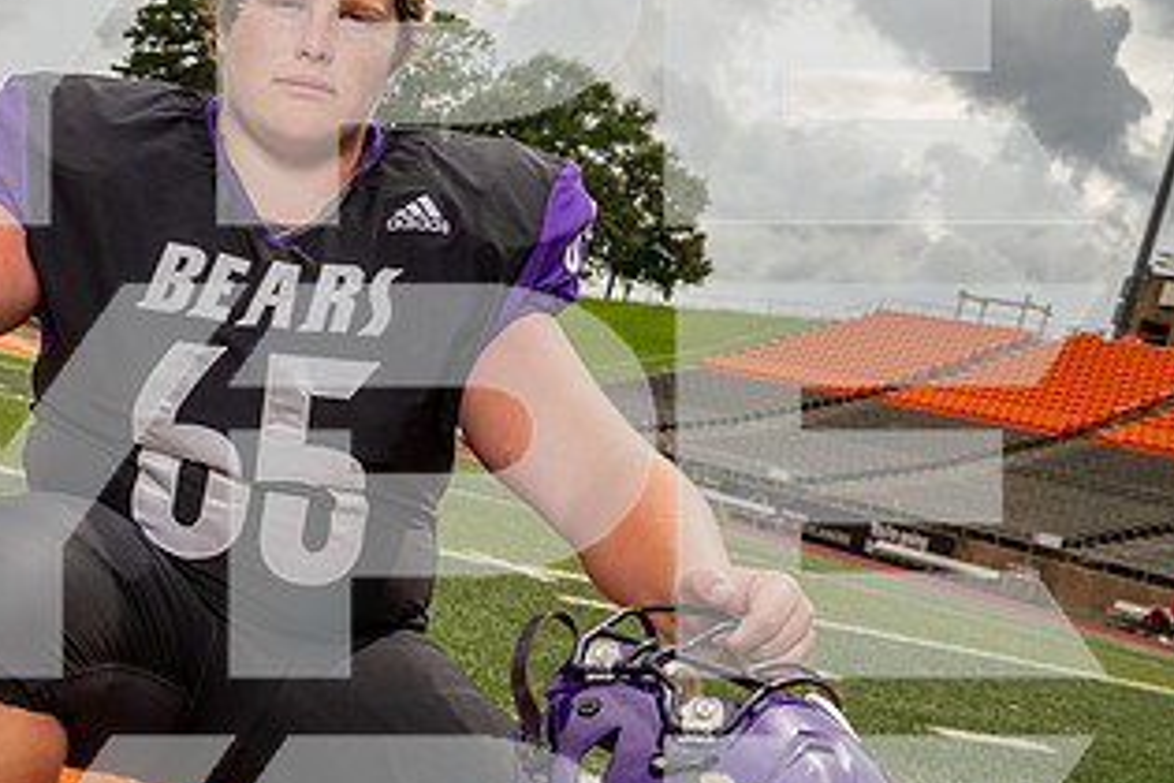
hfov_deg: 33.5
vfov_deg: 23.7
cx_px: 157
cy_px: 483
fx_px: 1859
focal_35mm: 57
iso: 100
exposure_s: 1/160
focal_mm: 31
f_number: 8
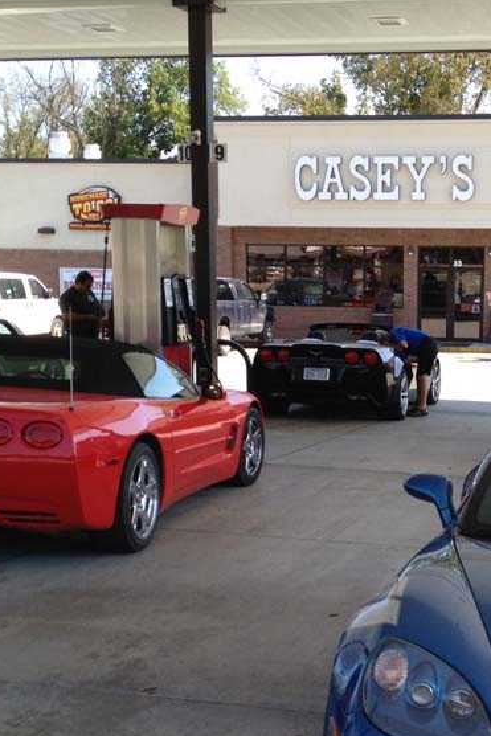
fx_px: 1370
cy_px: 496
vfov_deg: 29.8
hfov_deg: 20.1
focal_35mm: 67
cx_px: 409
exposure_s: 1/488
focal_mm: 4.28
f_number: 2.4
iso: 50
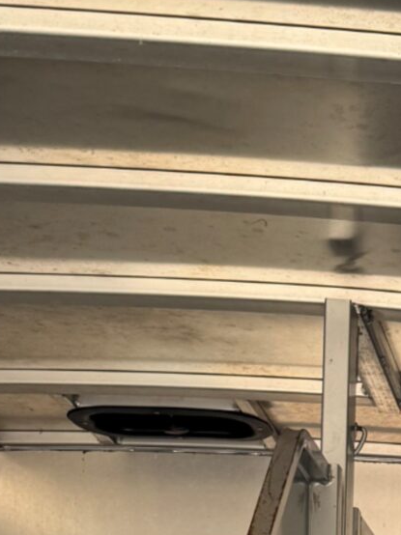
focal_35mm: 111
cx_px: 761
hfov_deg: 12.1
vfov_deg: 16.3
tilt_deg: +4.5
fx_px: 1716
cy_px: 790
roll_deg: -1.0
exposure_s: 1/121
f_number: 1.78
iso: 64
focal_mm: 6.76
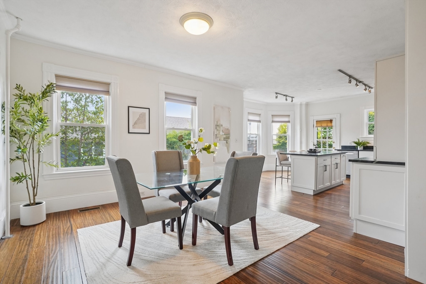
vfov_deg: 73.8
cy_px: 142
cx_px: 213
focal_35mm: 16
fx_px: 189
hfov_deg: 96.7
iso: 800
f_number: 8
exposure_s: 1/30
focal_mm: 16
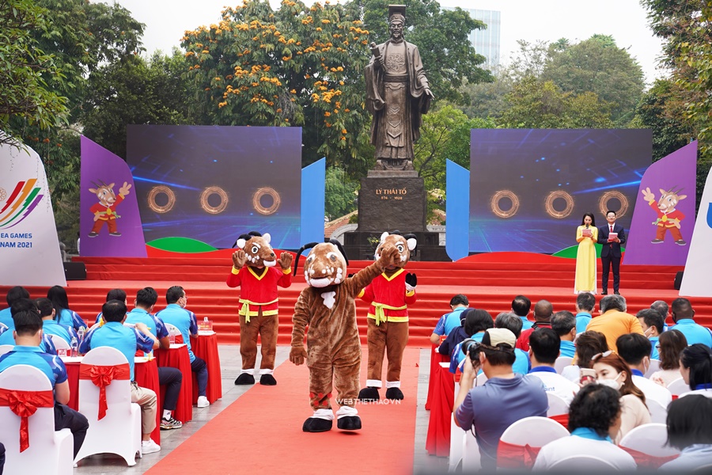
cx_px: 356
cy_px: 238
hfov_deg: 28.8
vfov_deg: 19.5
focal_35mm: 70
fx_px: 1384
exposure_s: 1/320
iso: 400
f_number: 5
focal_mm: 70
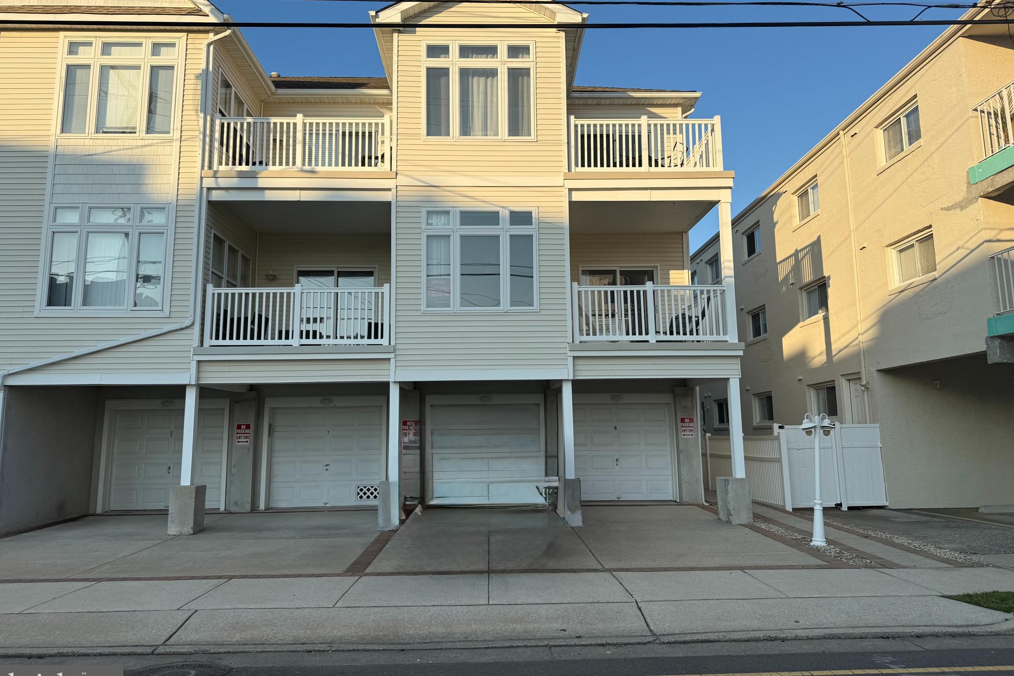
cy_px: 325
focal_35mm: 25
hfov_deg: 71.5
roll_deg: +0.5
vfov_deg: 51.3
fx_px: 704
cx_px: 507
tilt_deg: +8.1
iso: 80
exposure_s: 1/2907
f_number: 1.78
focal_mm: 6.76
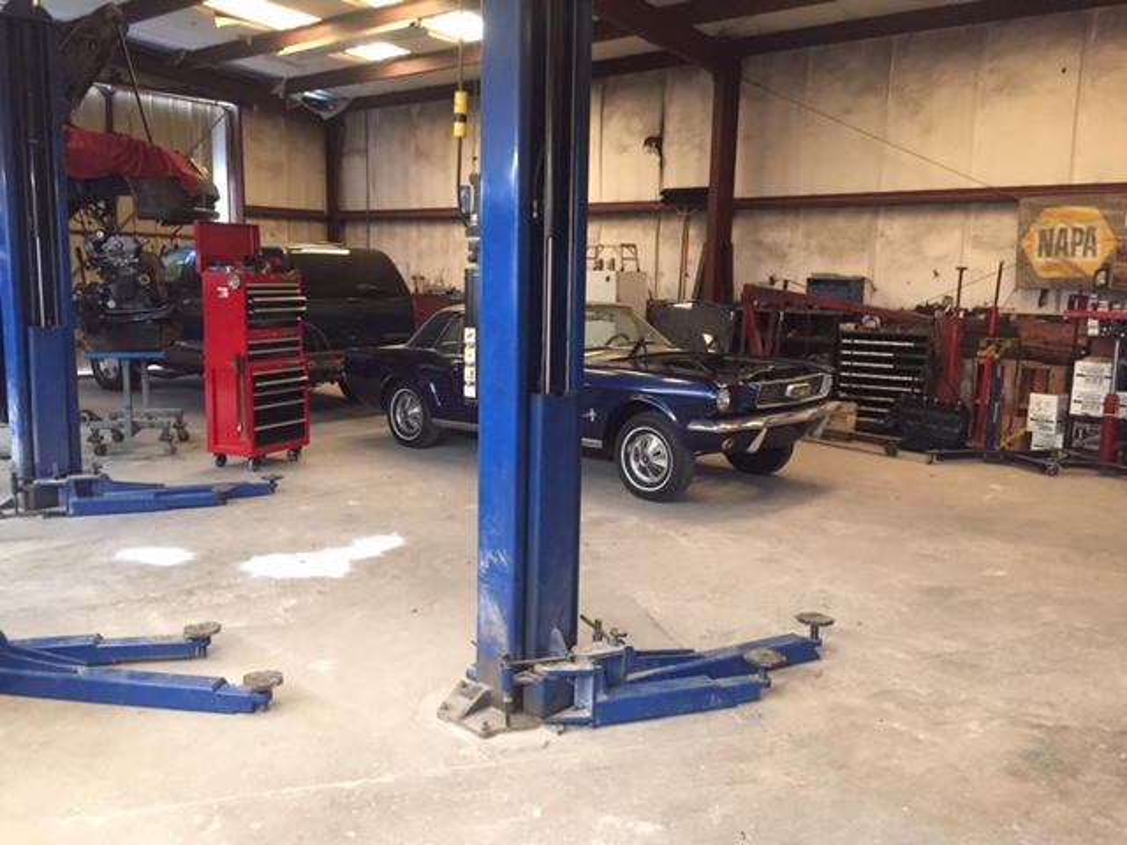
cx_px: 564
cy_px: 422
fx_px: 944
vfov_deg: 48.2
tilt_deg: -8.0
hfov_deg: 61.7
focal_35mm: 29
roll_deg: -2.3
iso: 250
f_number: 2.2
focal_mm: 4.15
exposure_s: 1/15
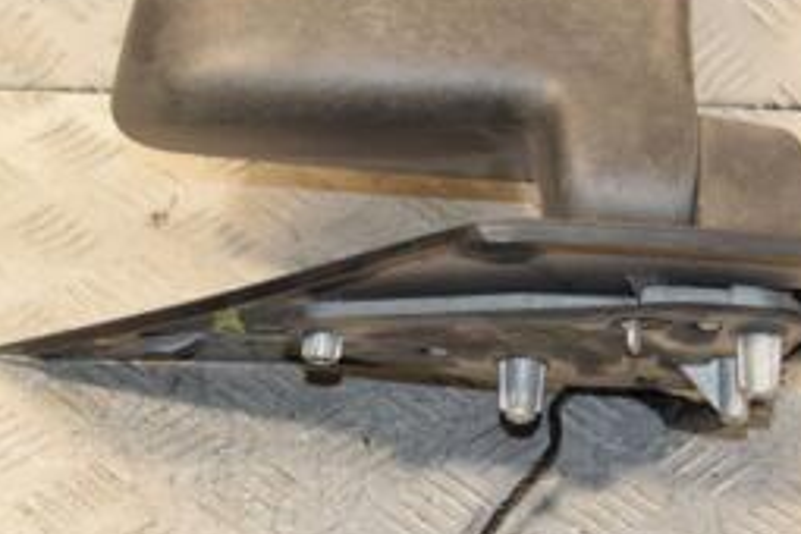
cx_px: 484
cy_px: 280
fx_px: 2203
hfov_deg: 20.6
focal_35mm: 99
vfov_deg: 13.8
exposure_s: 1/200
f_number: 6.3
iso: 1600
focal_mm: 28
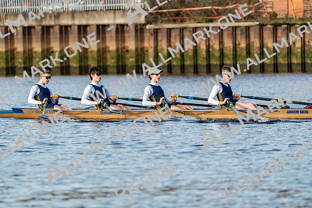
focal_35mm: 371
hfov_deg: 5.6
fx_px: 3216
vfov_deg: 3.7
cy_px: 104
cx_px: 156
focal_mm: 371
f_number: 6.3
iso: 1000
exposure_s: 1/2000
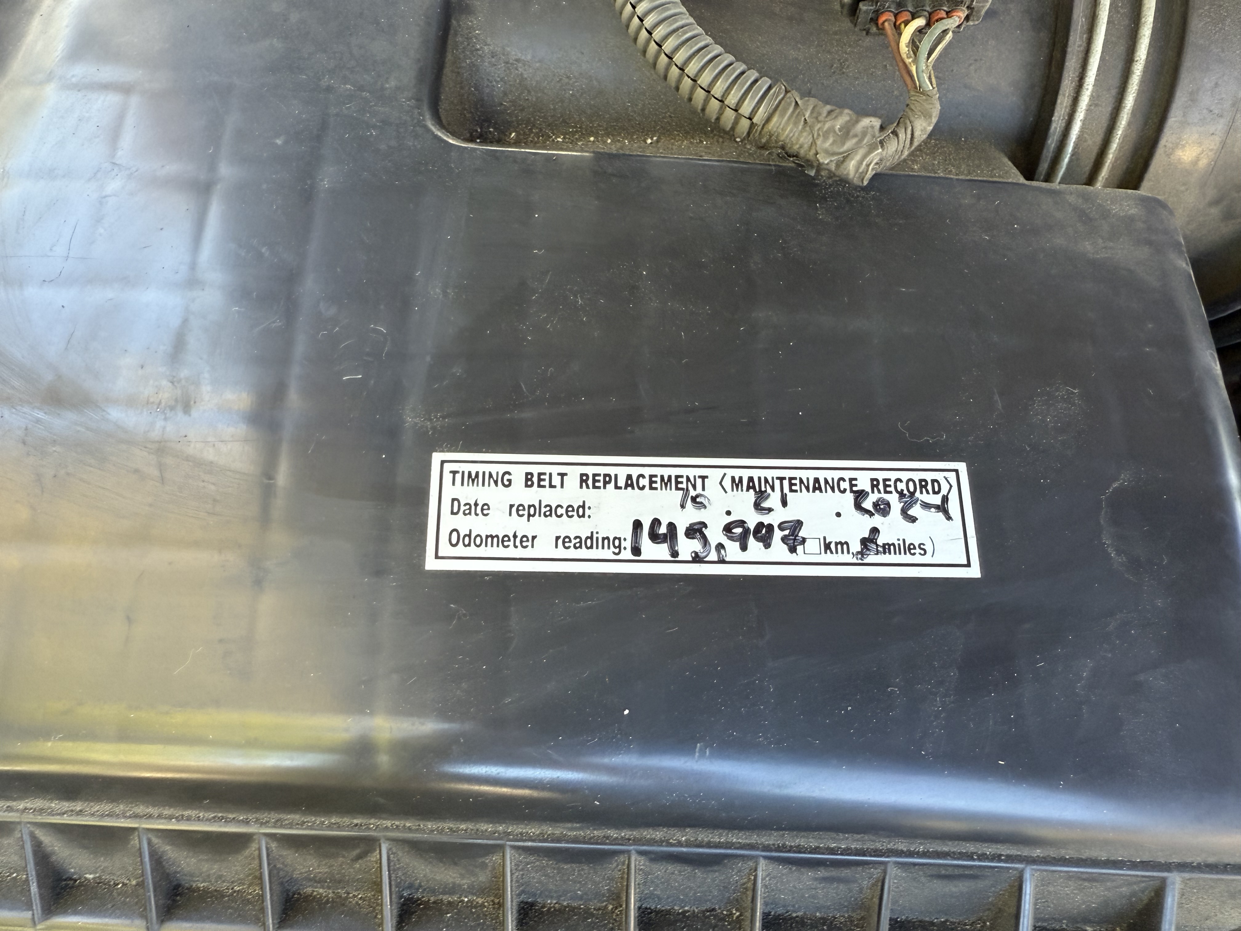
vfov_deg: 56.8
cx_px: 620
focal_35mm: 24
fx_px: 860
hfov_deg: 71.6
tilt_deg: -71.1
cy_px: 466
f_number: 2.2
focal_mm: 2.22
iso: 250
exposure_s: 1/99
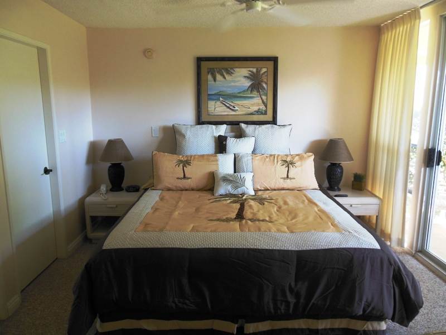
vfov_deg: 54.9
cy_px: 168
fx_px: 322
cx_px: 223
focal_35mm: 25
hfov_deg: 69.4
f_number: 3.2
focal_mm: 4.5
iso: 250
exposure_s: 1/30
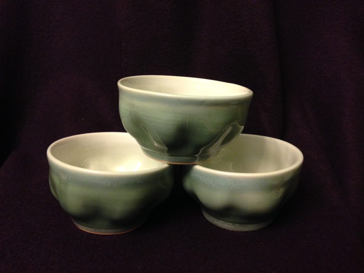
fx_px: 347
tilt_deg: -17.2
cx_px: 182
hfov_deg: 55.4
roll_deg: -1.4
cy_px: 136
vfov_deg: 42.9
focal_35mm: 33
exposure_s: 1/20
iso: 250
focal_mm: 4.12
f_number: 2.4
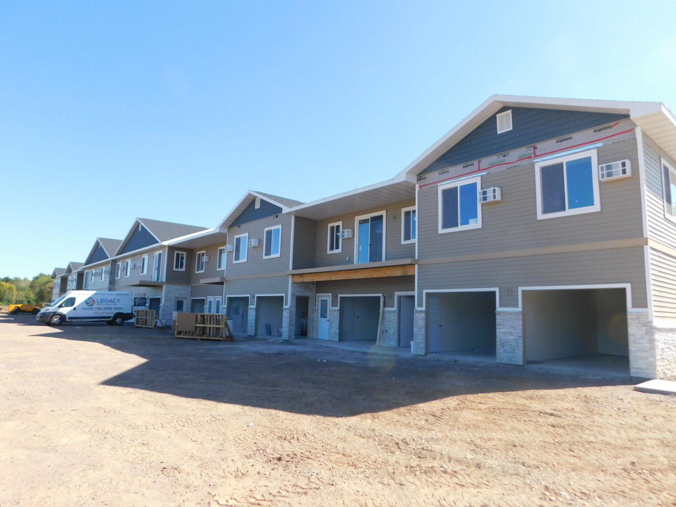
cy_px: 254
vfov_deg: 58.9
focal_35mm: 23
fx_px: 449
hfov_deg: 73.9
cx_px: 338
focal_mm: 4
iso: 125
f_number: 3
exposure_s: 1/800
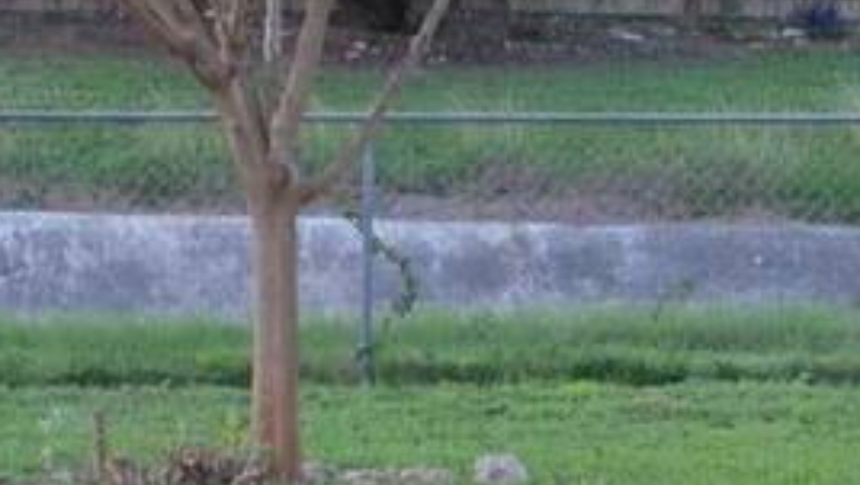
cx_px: 656
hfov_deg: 12.5
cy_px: 691
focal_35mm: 172
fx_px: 3924
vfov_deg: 7.0
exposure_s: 1/60
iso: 1400
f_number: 3.5
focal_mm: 18
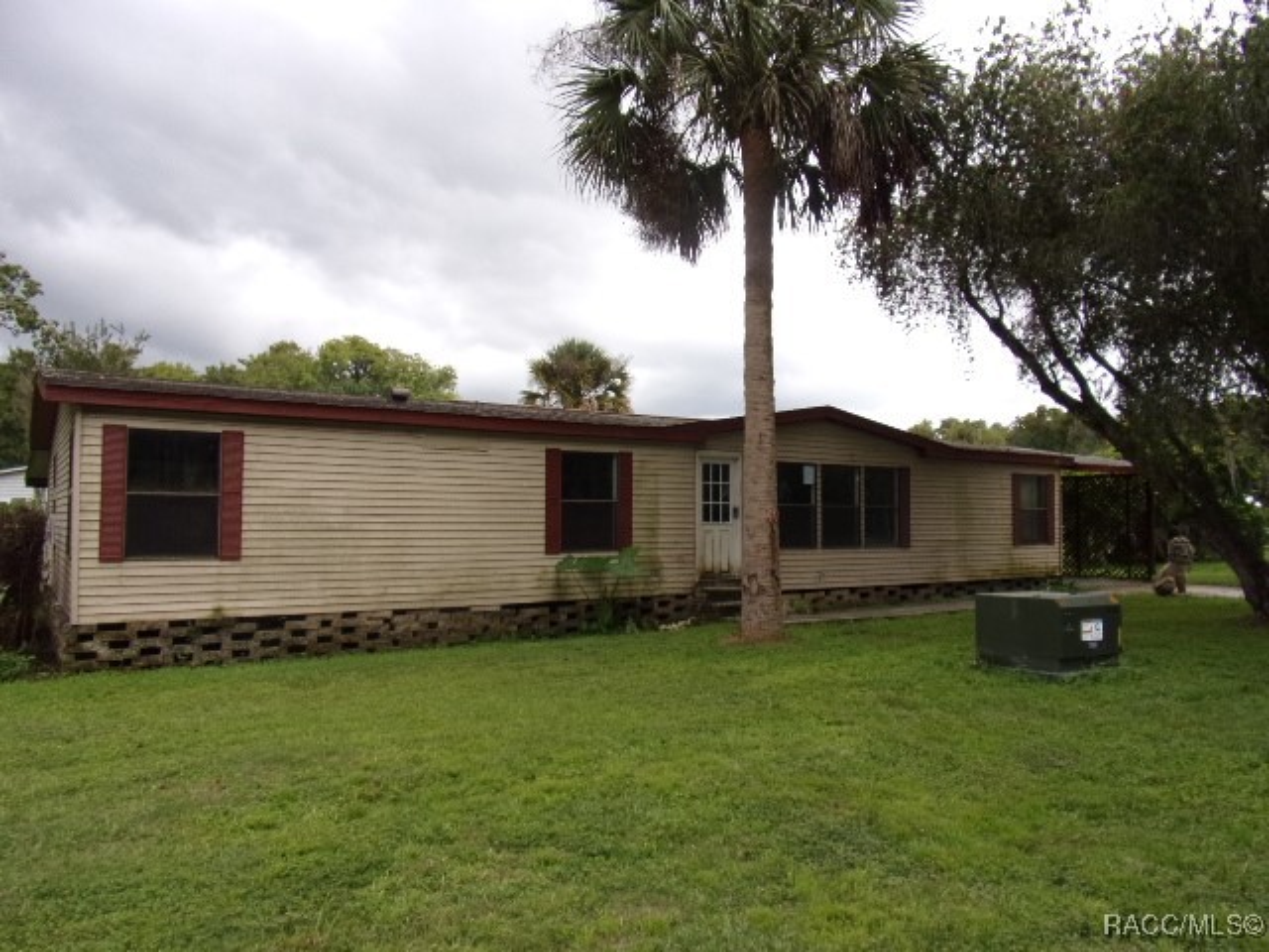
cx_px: 634
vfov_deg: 56.8
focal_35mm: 24
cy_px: 476
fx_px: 880
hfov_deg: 71.6
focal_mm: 4.3
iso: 80
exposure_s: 1/110
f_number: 3.3
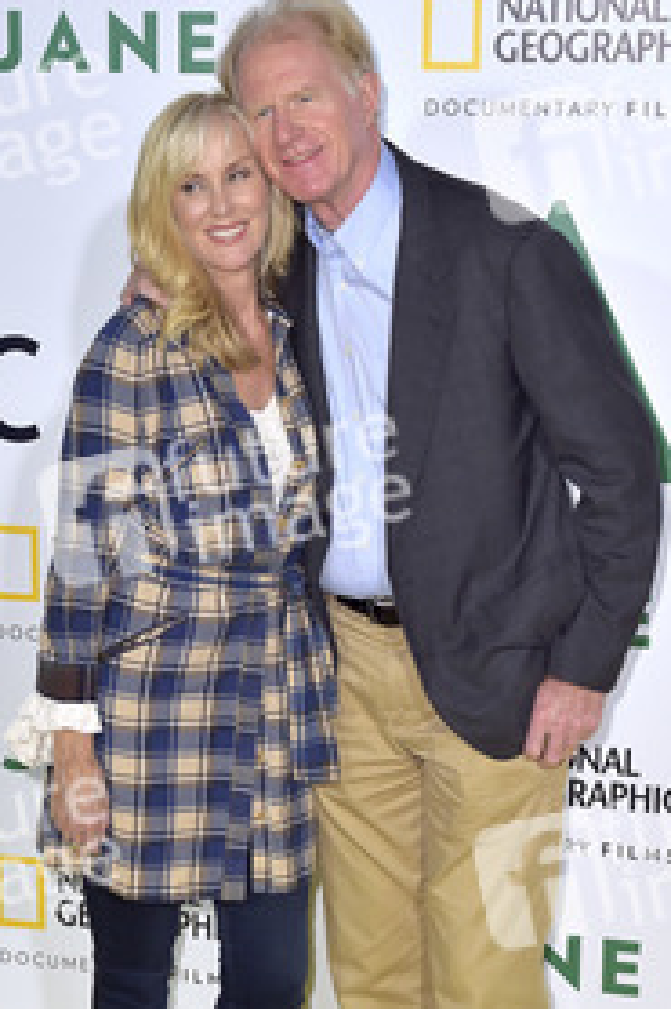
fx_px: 2015
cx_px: 332
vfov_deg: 27.9
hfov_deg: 18.9
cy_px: 682
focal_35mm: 72
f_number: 6.3
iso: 500
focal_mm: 50
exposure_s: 1/320
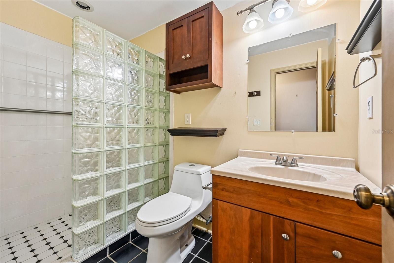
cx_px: 197
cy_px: 132
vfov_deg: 81.2
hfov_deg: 104.3
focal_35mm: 14
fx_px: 153
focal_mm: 14
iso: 2500
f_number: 8
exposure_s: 1/60
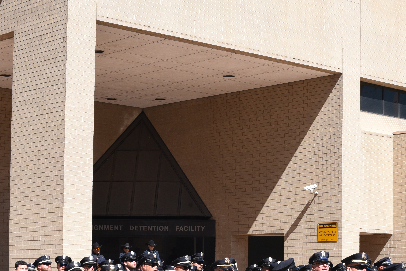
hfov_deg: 22.9
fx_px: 993
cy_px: 232
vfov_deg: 15.4
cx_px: 300
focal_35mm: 88
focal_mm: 50
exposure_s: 1/320
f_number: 13
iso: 500
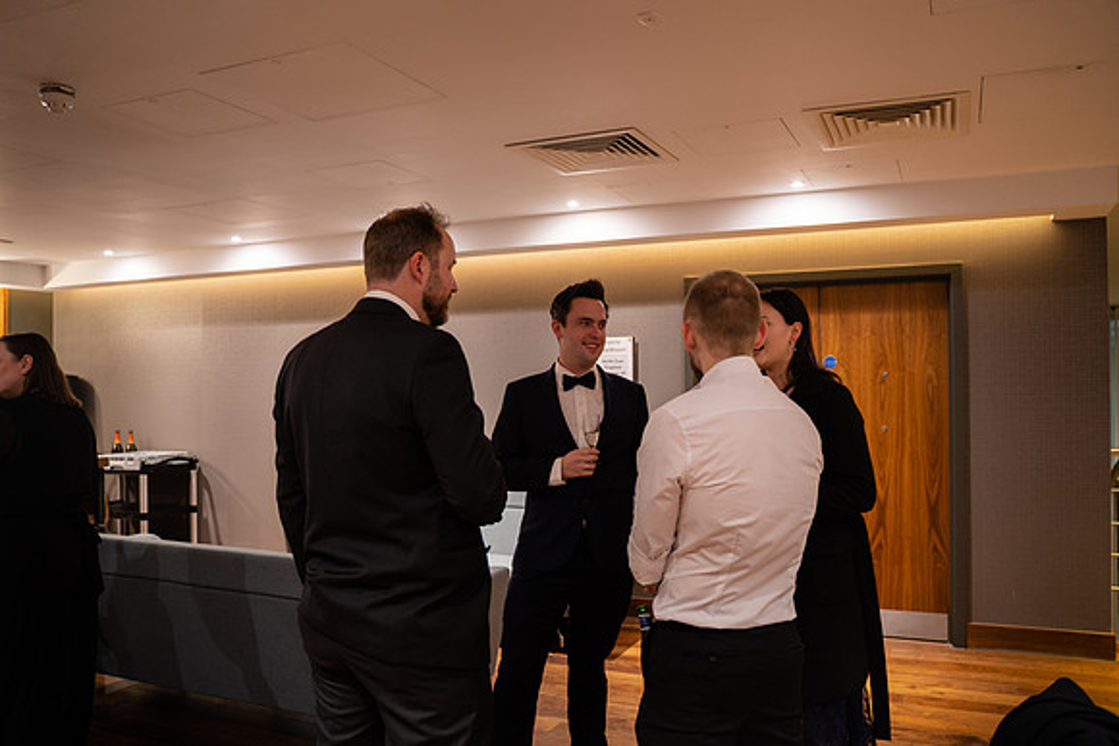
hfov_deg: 63.6
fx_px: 902
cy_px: 373
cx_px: 560
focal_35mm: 29
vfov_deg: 45.0
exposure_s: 1/30
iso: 1250
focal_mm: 29
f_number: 2.8
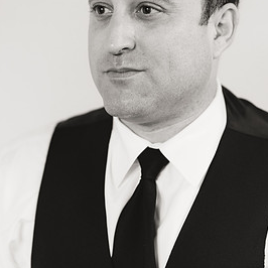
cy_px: 126
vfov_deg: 14.3
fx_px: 1069
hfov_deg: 14.3
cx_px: 149
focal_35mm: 122
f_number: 2.2
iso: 1600
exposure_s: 1/125
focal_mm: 85
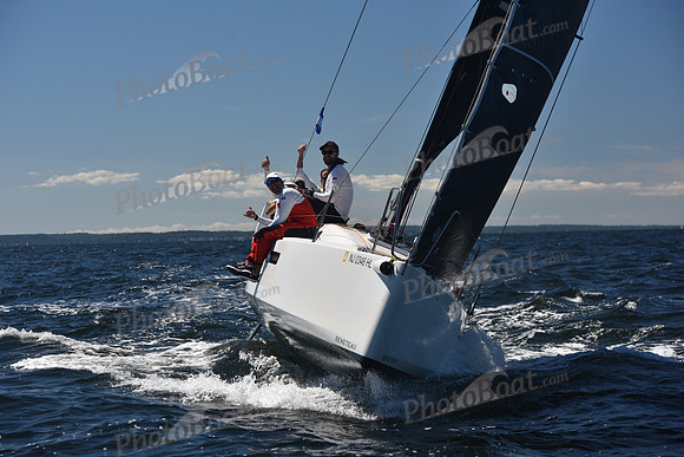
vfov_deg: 14.0
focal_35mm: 98
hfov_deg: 20.8
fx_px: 1862
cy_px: 228
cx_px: 342
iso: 200
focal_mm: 98
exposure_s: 1/1000
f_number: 5.6
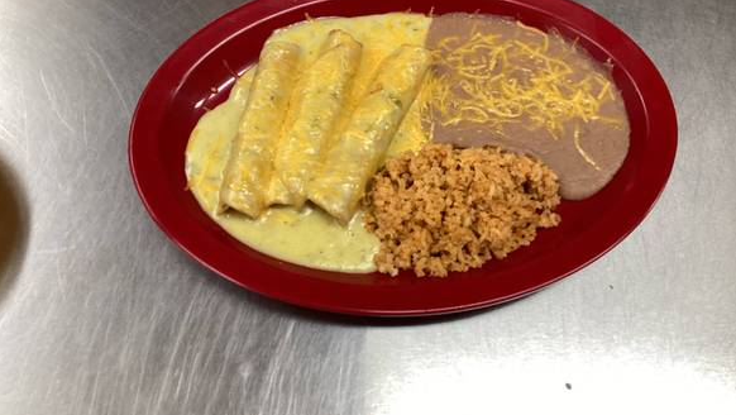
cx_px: 367
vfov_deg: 34.6
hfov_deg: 58.0
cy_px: 166
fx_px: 664
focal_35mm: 34
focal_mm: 3.3
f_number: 2.4
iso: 64
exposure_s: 1/60
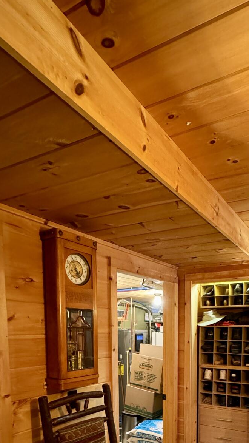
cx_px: 186
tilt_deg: -5.1
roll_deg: -0.6
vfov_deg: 65.1
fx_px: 305
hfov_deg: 43.0
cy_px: 358
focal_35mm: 26
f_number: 2.2
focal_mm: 2.22
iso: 1000
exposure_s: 1/40
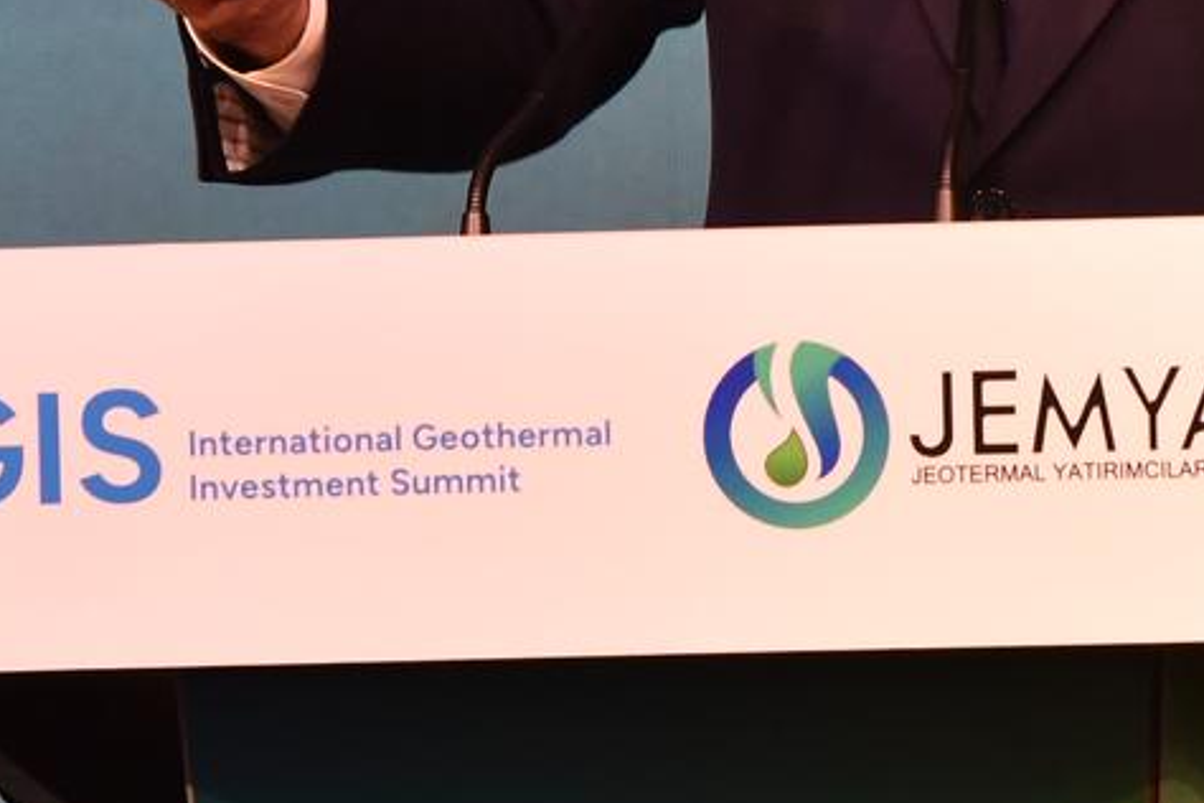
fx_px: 29529
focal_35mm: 883
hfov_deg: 2.3
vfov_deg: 1.6
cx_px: 1106
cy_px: -219
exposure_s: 1/100
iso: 1600
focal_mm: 190
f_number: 5.6
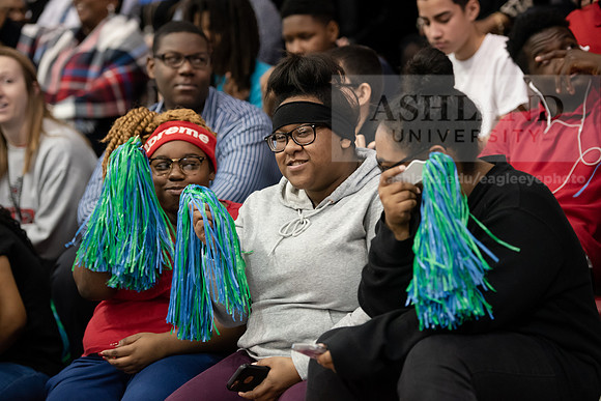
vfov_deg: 12.2
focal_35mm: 112
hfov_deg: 18.3
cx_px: 300
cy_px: 200
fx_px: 1870
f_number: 3.2
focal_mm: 112
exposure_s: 1/200
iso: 4000
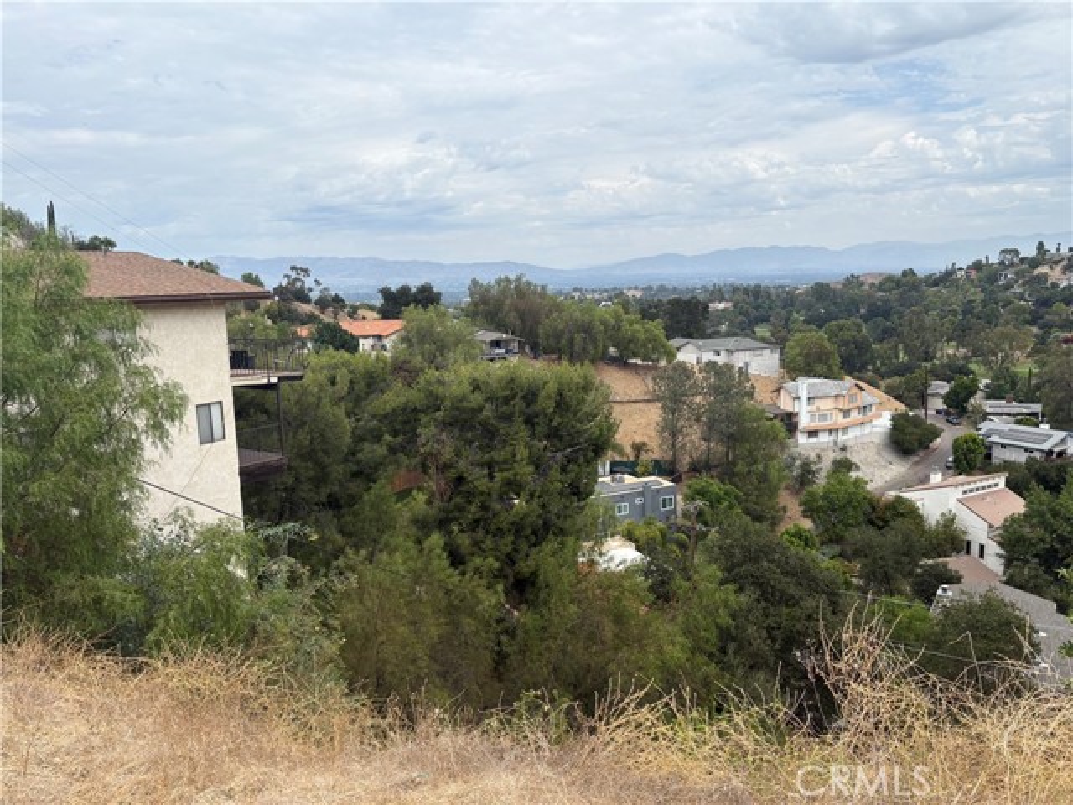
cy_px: 402
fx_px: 806
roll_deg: +1.9
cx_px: 536
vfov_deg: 53.1
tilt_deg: -9.1
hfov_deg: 67.3
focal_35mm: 26
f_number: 1.6
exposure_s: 1/3623
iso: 50
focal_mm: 5.96
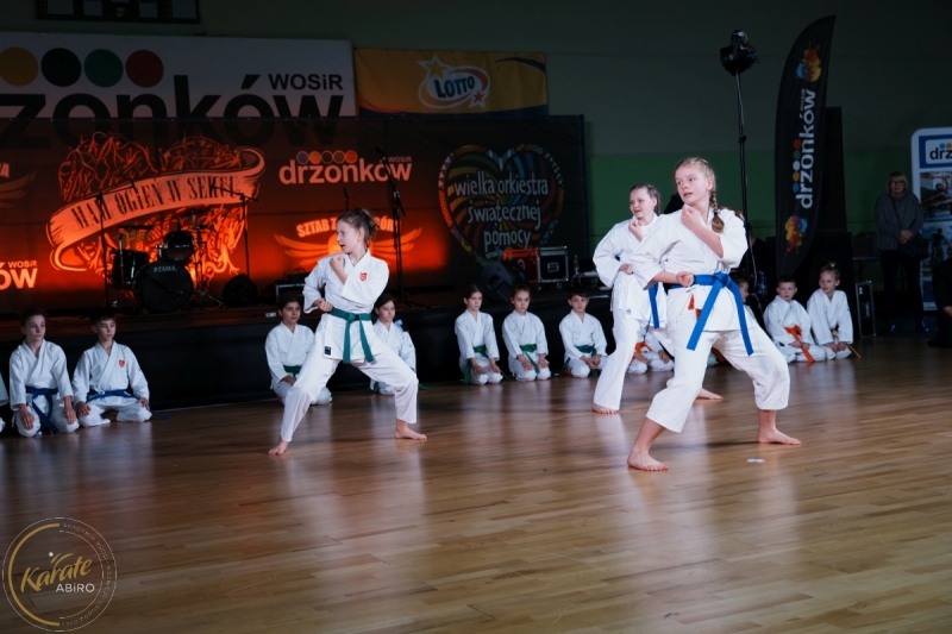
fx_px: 1243
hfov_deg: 41.9
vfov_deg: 28.6
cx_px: 476
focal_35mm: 47
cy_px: 317
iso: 640
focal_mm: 47
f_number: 4
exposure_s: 1/125
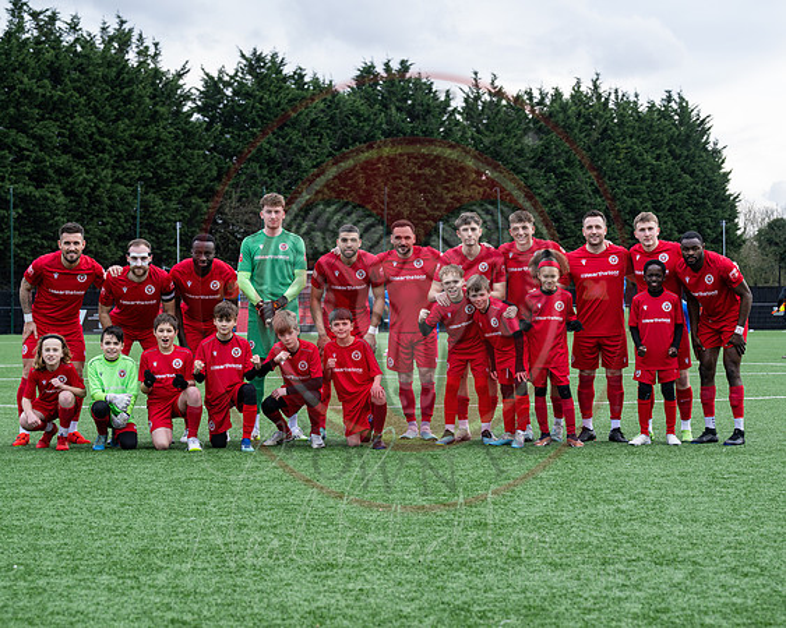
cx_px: 446
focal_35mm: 85
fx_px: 1987
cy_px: 307
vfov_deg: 18.0
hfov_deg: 22.4
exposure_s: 1/250
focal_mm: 72
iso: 250
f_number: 5
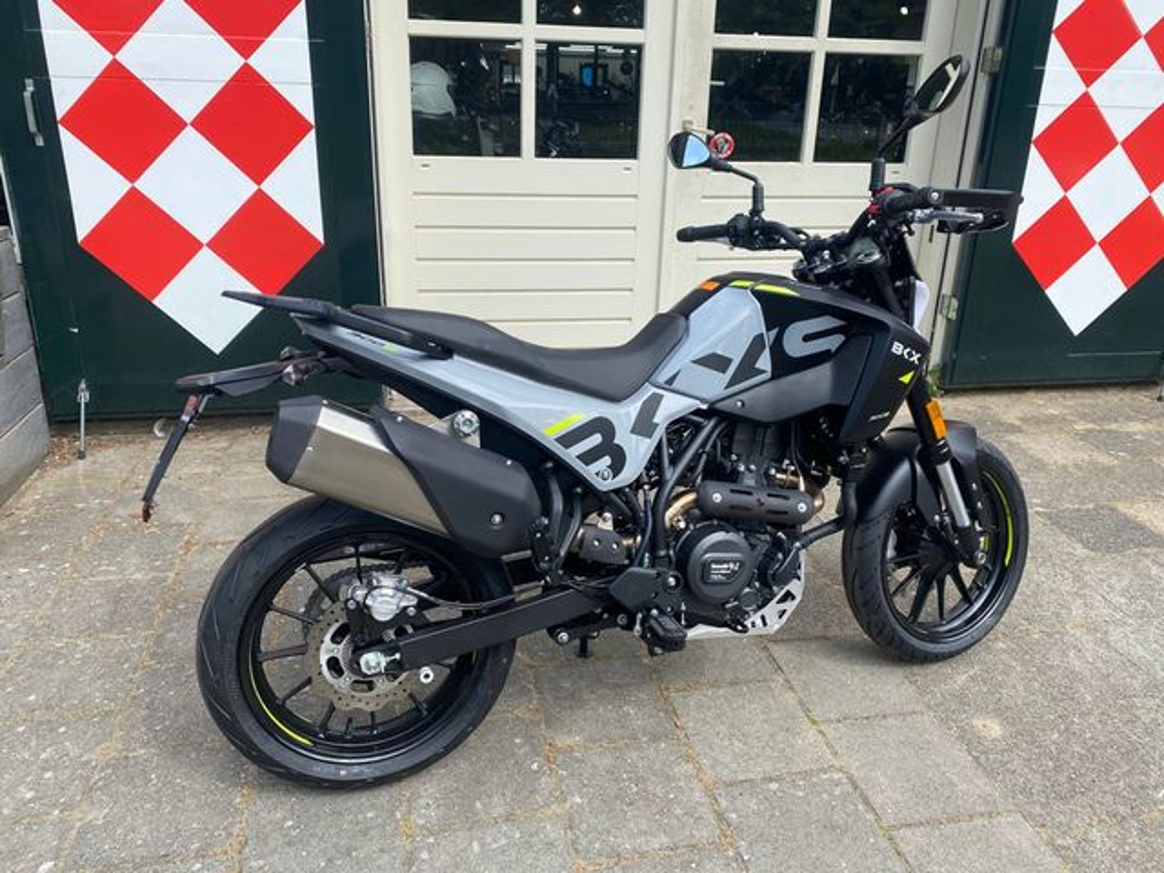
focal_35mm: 26
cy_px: 436
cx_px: 582
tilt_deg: -19.3
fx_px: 874
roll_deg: -2.7
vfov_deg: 53.1
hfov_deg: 67.3
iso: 32
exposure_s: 1/990
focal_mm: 4.25
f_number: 1.8
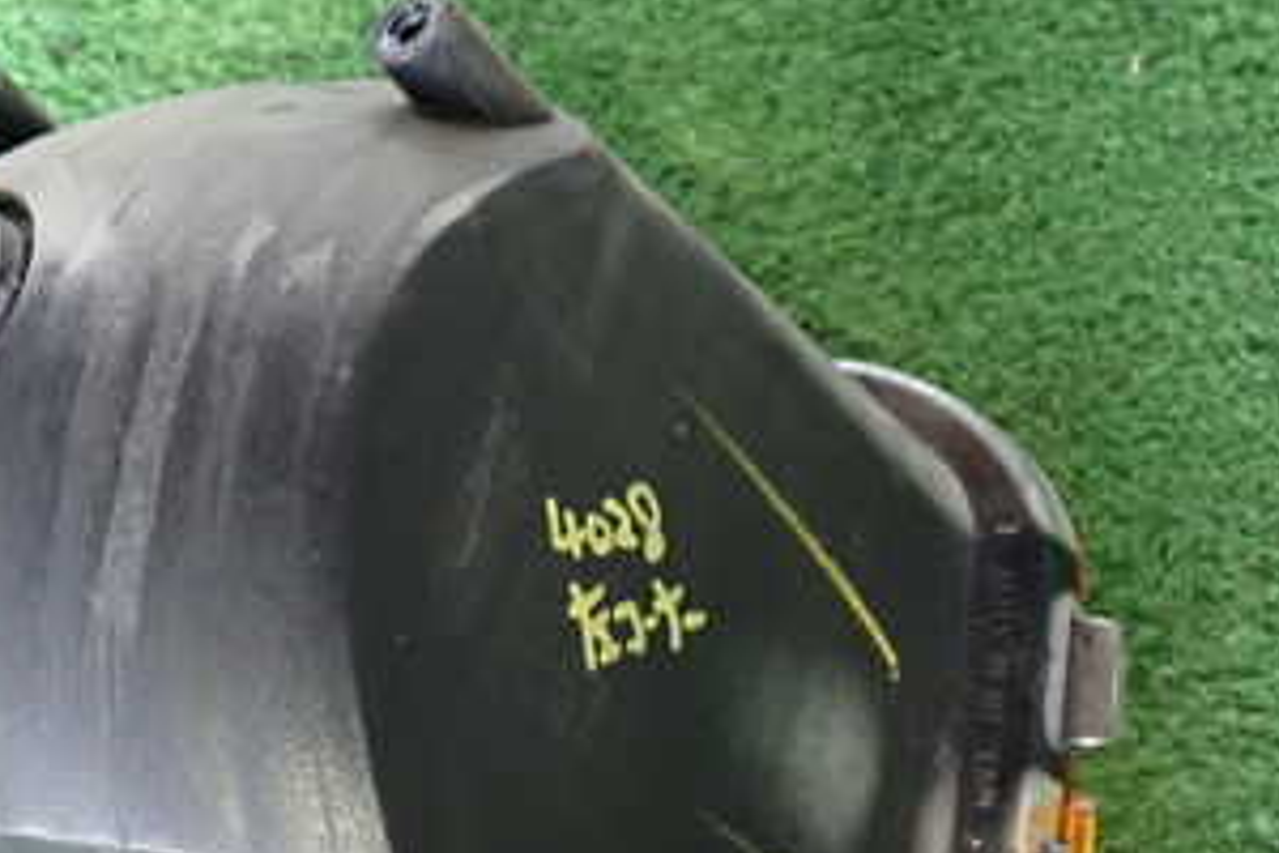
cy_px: 674
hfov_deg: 26.7
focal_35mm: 75
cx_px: 337
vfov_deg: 18.0
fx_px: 2664
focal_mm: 6.37
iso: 640
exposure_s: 1/40
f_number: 2.5
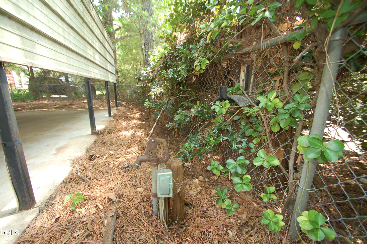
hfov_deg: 100.4
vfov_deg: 77.2
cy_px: 122
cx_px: 184
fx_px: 153
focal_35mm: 15
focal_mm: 10
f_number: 3.5
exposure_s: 1/125
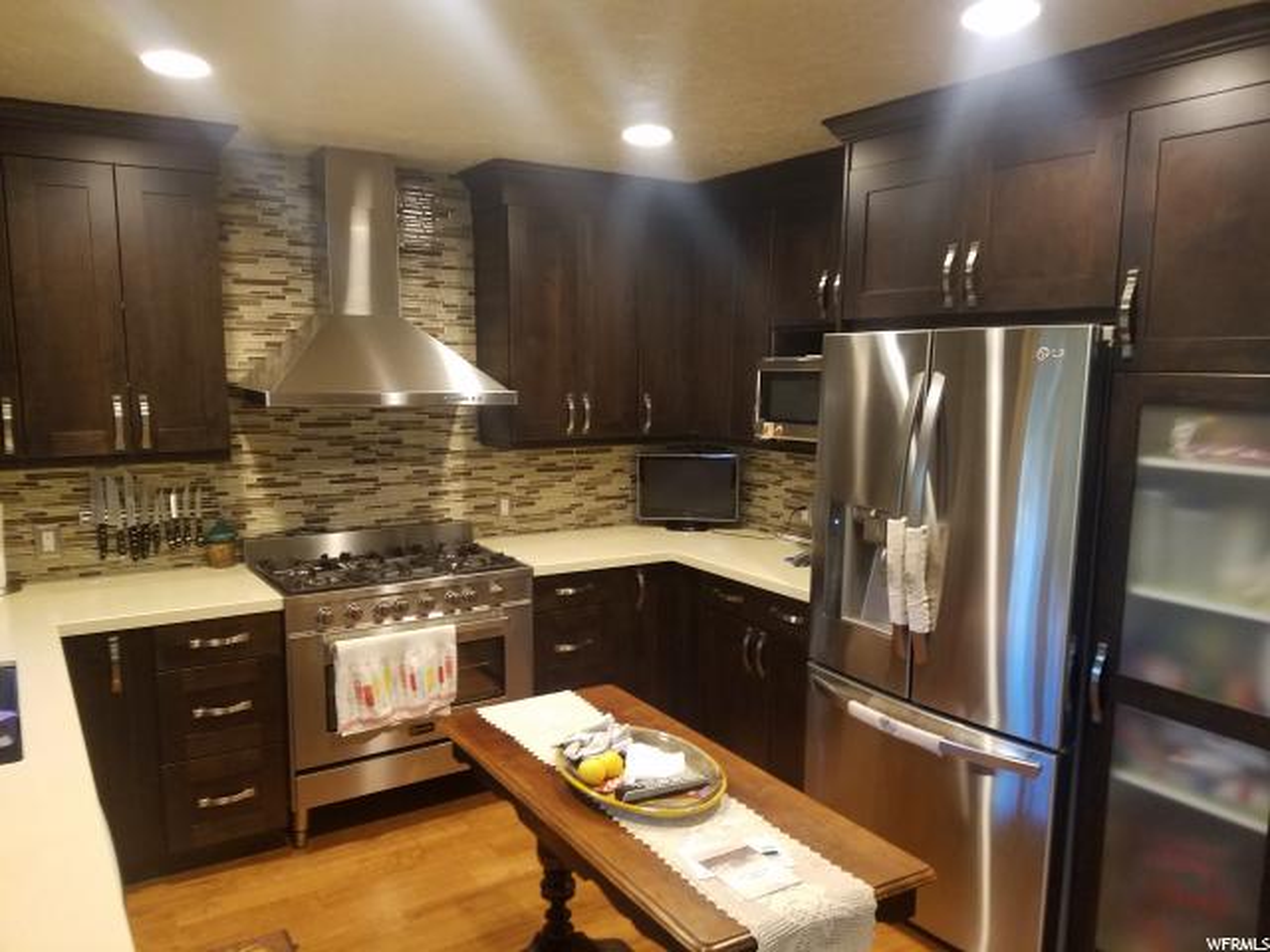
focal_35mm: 26
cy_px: 476
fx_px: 954
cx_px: 635
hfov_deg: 67.3
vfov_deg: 53.1
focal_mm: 4.2
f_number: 1.7
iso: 200
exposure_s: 1/20
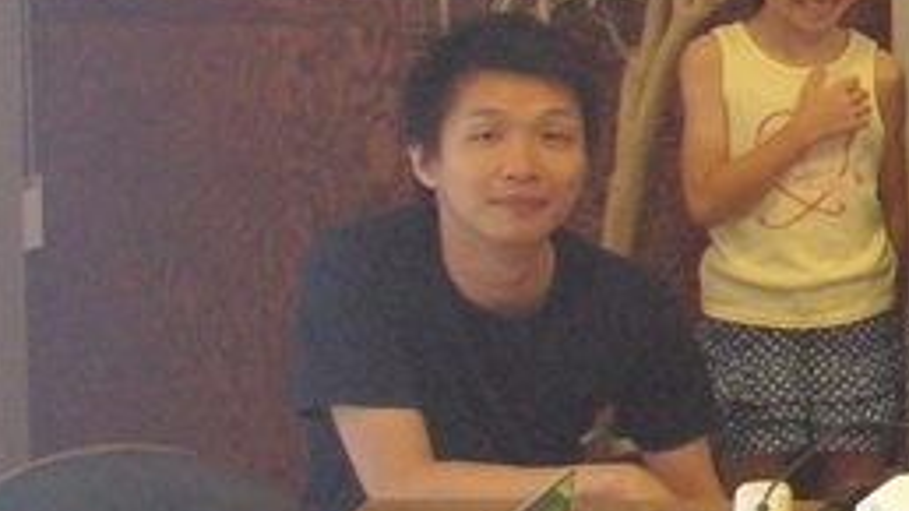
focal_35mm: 151
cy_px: -160
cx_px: 2029
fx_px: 3639
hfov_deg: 12.0
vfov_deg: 7.9
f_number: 7.1
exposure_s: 1/80
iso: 1600
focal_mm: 21.25
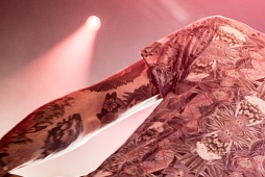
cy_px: 116
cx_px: 308
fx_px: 1002
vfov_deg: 10.1
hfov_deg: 14.6
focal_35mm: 136
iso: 1600
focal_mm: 48
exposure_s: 1/80
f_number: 2.8
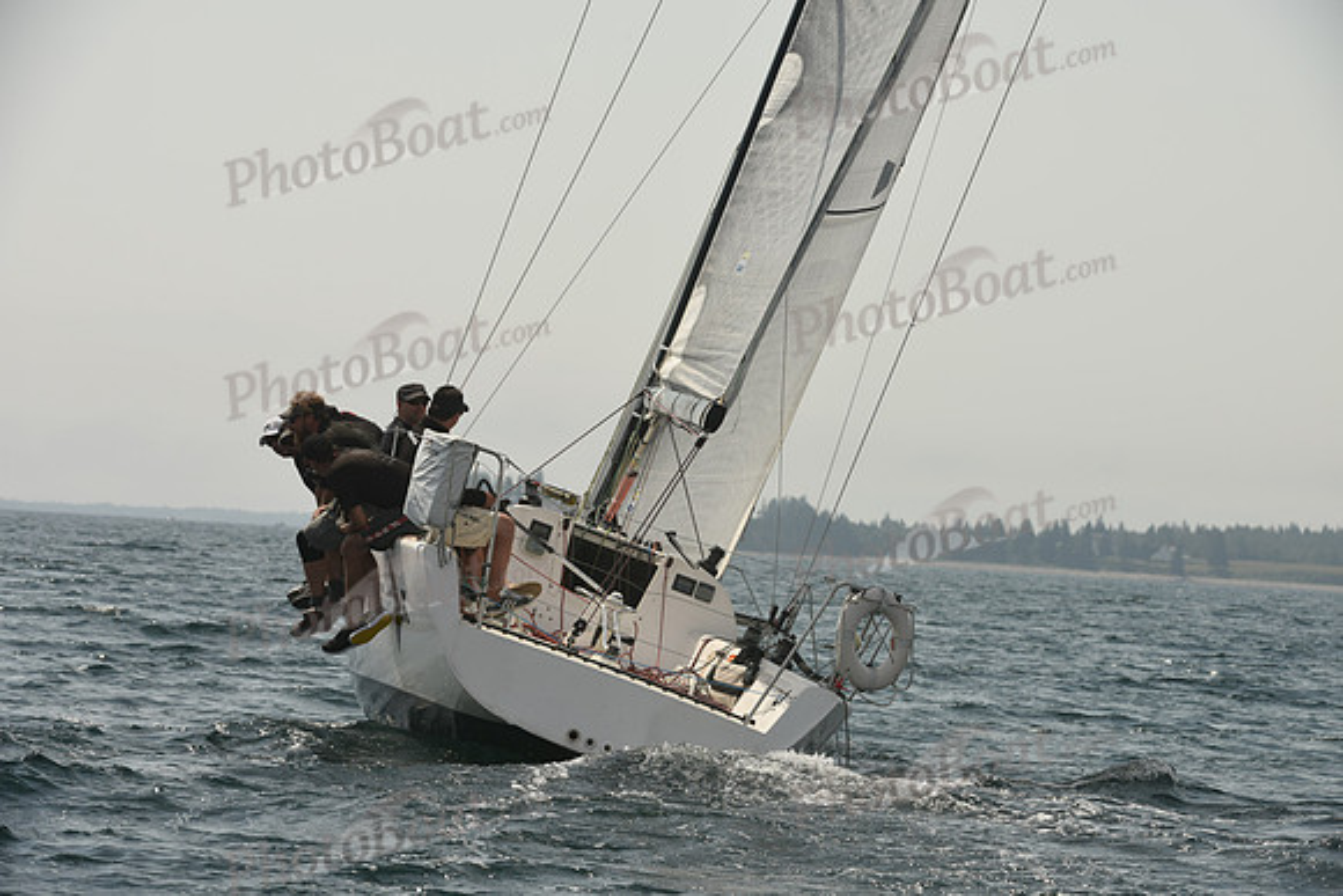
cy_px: 448
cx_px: 672
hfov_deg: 10.3
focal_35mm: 200
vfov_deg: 6.9
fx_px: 7463
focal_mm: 200
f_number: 10
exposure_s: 1/640
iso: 250
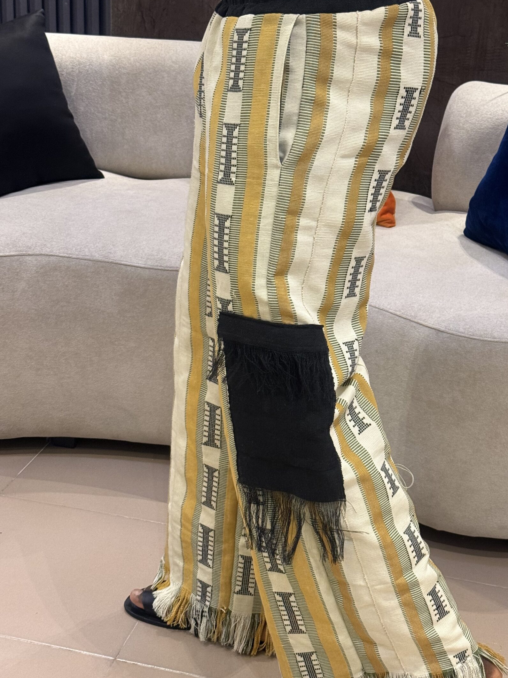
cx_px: 301
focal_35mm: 58
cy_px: 359
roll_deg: -5.5
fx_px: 1135
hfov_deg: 25.2
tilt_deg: -23.2
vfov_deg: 33.2
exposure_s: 1/50
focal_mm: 6.76
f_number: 1.78
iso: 250
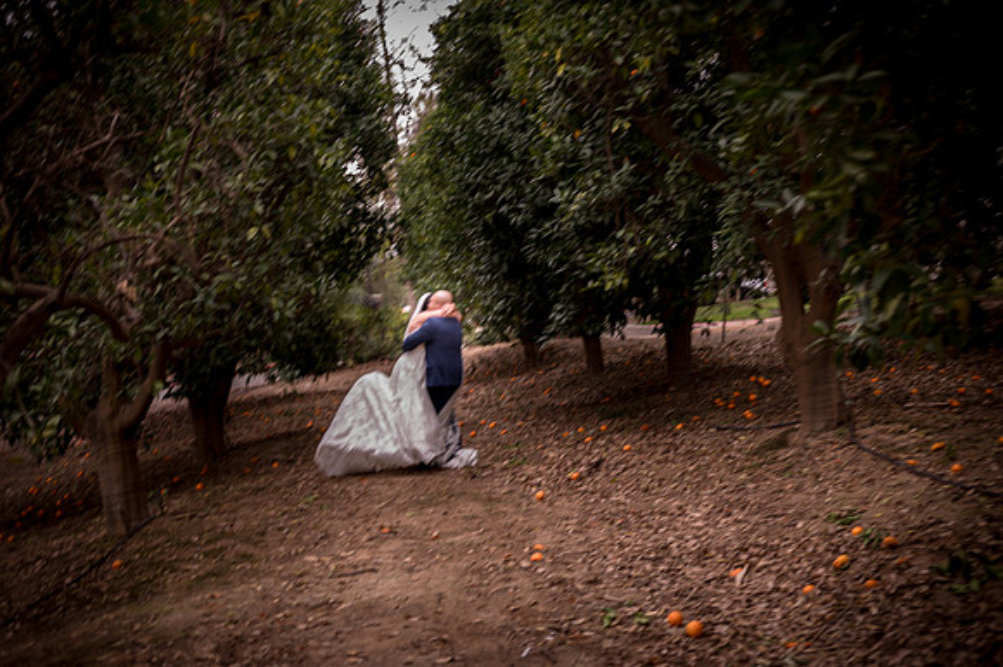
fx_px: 1114
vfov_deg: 33.4
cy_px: 334
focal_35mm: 40
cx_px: 502
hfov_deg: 48.5
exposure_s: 1/80
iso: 100
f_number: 2
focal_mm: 40
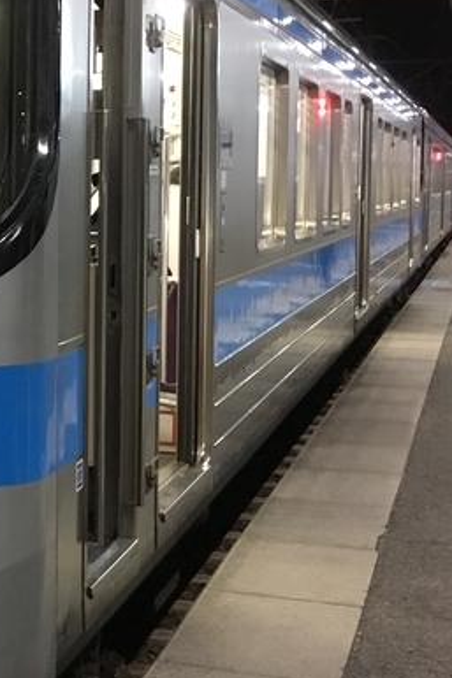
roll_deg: +1.2
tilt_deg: -5.5
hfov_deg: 15.7
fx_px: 1508
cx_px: -223
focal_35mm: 80
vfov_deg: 25.3
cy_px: 267
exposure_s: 1/15
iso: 200
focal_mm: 4.15
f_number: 2.2
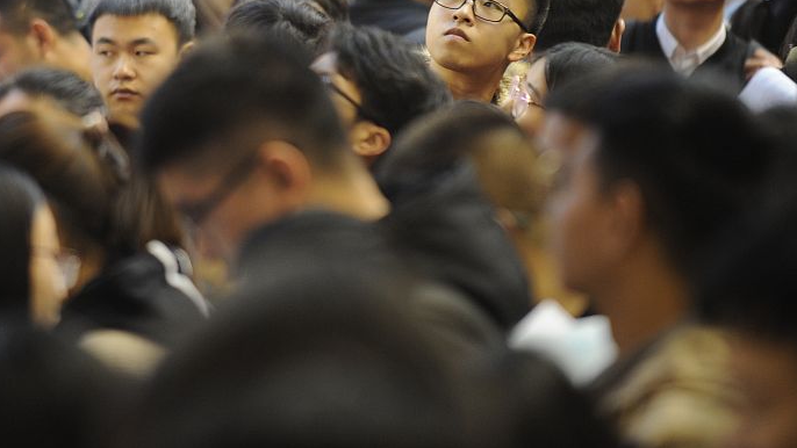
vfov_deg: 3.3
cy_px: -13
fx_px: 7735
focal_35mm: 366
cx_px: 221
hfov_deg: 5.9
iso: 1250
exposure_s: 1/250
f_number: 2.8
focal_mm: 200
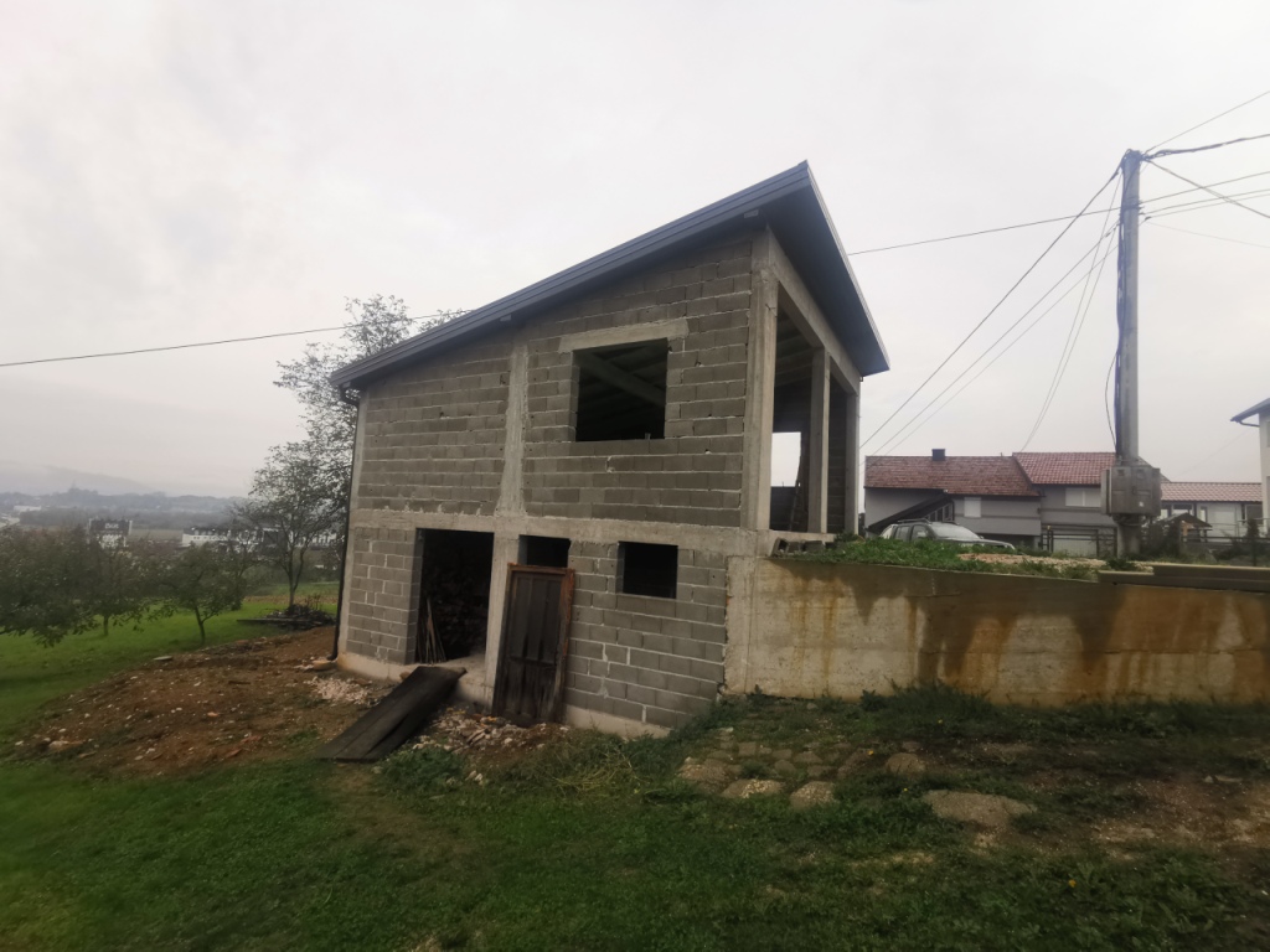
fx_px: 587
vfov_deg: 78.1
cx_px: 635
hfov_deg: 94.5
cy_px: 476
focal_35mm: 16
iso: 80
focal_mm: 2.35
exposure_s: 1/100
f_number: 2.2
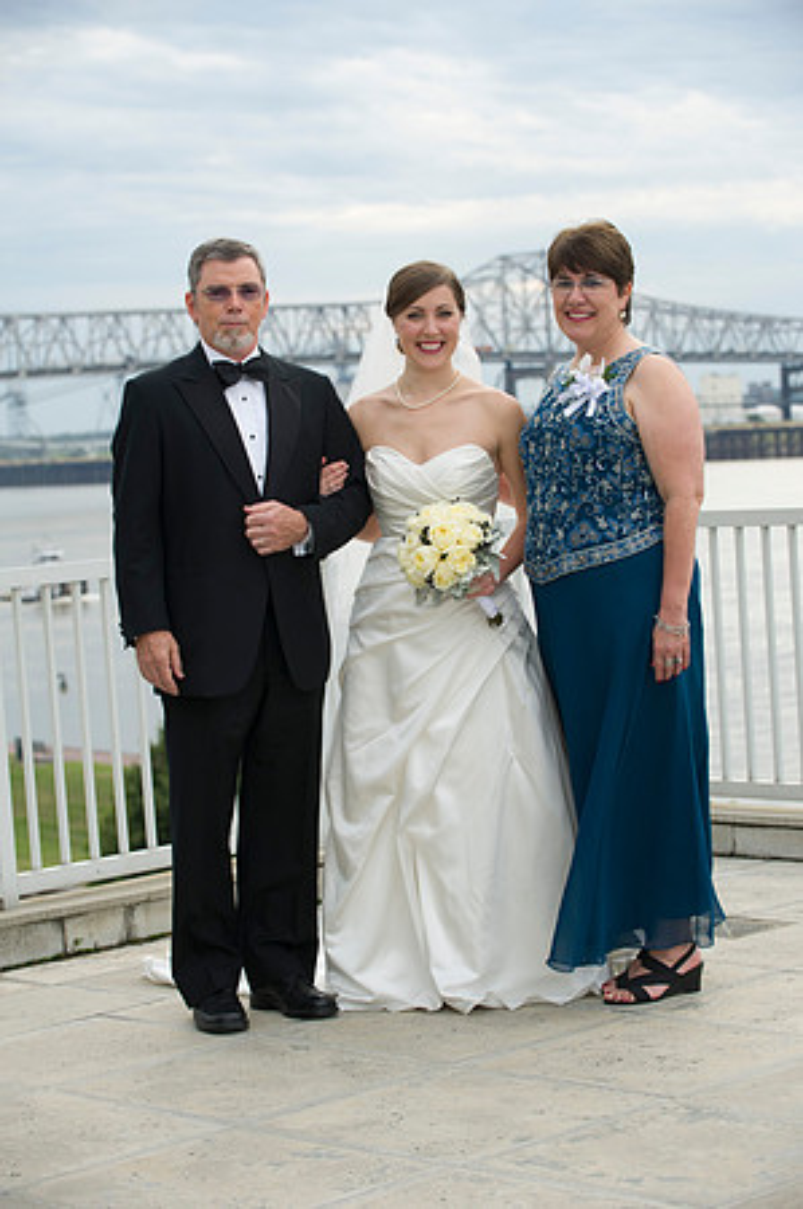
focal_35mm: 90
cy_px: 604
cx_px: 402
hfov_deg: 15.2
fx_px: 3018
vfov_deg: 22.6
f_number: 4.5
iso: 200
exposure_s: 1/200
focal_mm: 90
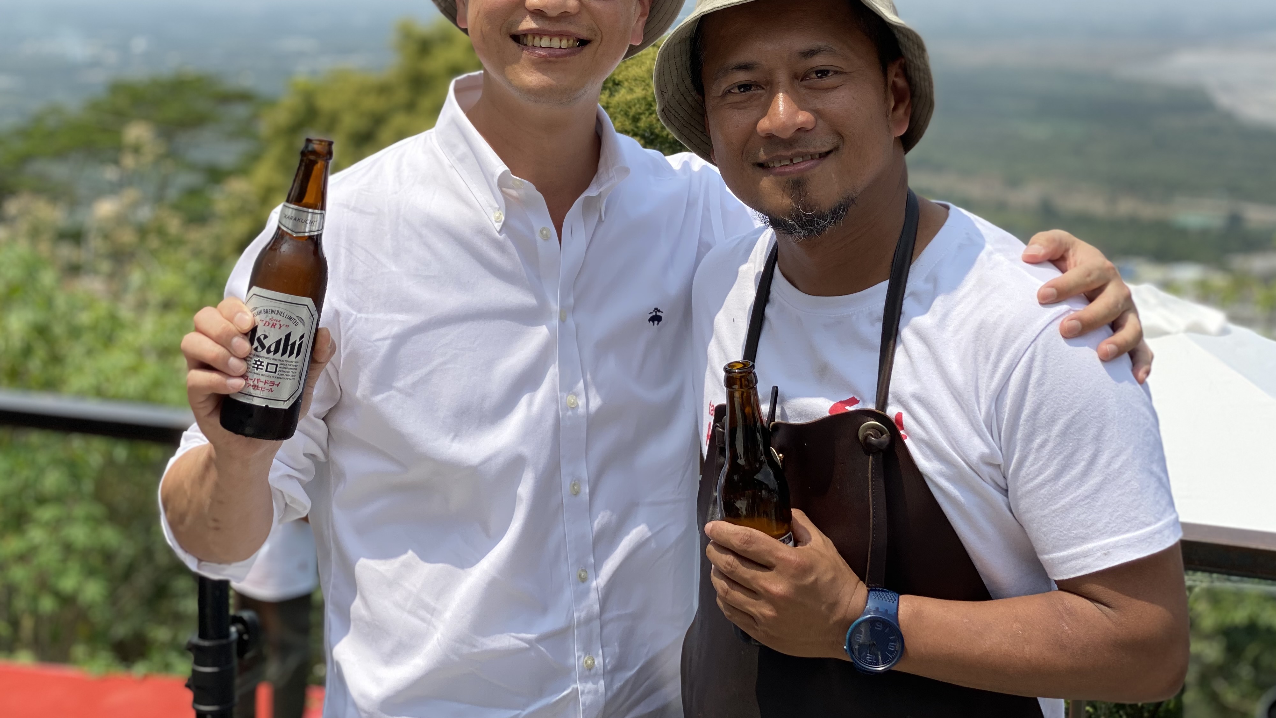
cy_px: 239
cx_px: 637
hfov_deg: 36.6
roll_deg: -1.7
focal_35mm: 57
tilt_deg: -7.9
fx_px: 1929
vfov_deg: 21.0
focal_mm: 6
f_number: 2
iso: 20
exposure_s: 1/1115
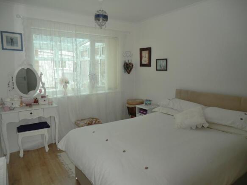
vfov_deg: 56.8
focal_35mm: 24
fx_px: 171
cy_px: 92
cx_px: 124
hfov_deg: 71.6
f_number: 3.2
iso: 80
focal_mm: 4.3
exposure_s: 1/60
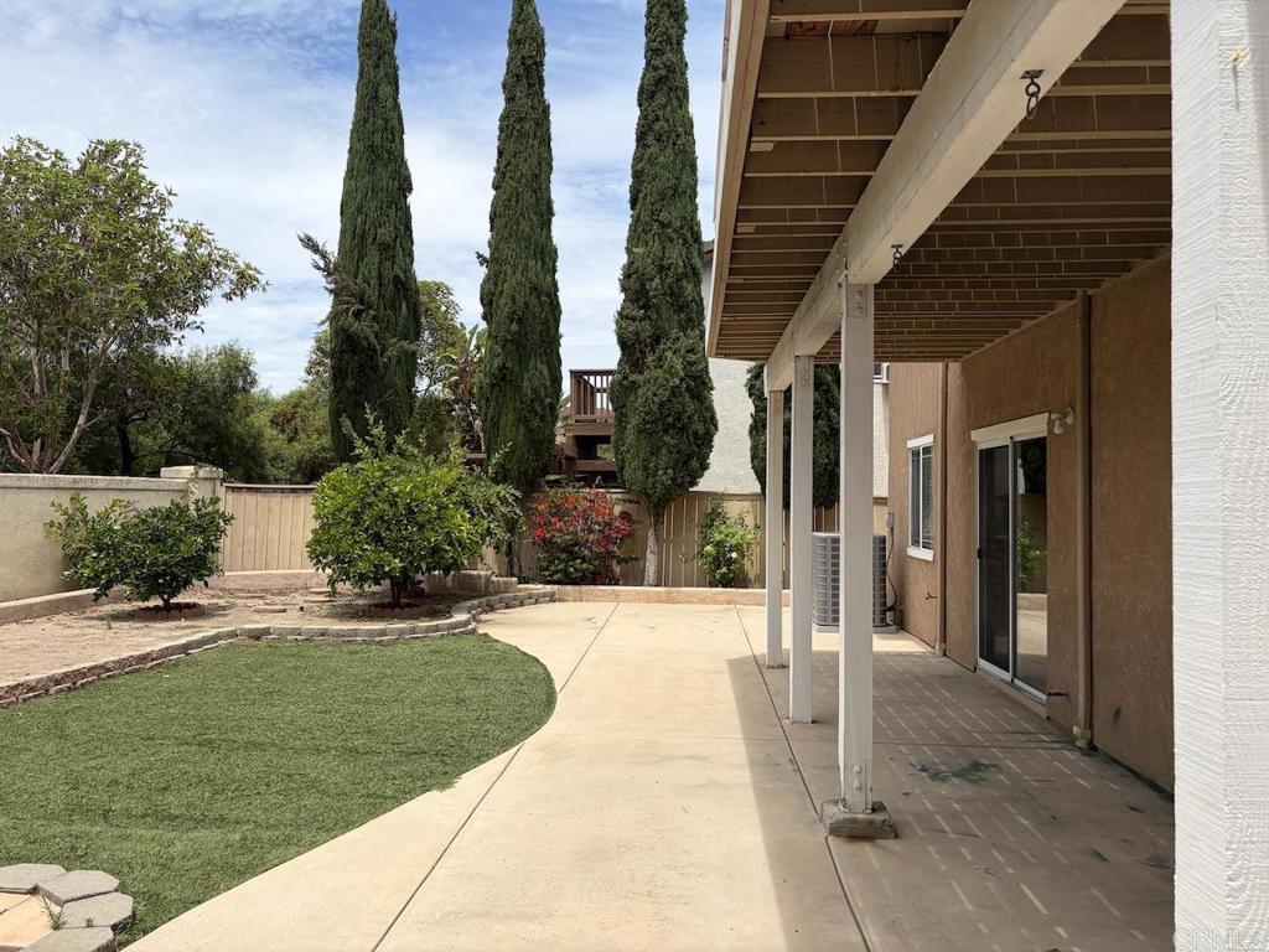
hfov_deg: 67.3
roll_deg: +0.3
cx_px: 634
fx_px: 953
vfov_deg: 53.1
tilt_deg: +1.8
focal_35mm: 26
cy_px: 476
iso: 64
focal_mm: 5.96
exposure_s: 1/4950
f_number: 1.6
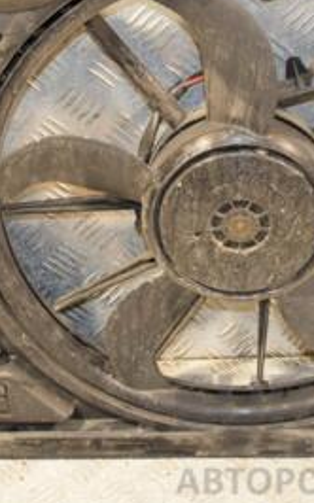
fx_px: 1042
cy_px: 151
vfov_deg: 26.9
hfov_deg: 17.1
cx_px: 140
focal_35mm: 76
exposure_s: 1/100
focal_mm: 22
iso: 800
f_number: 5
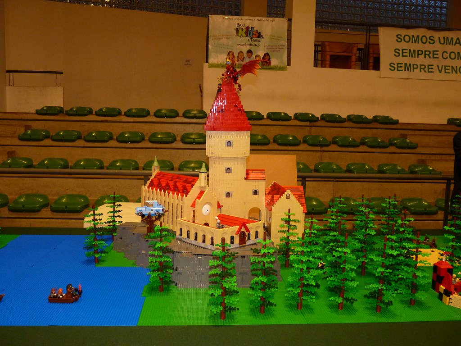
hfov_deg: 60.0
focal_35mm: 30
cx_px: 230
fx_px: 400
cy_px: 173
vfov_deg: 46.8
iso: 250
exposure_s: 1/30
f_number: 3
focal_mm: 5.4
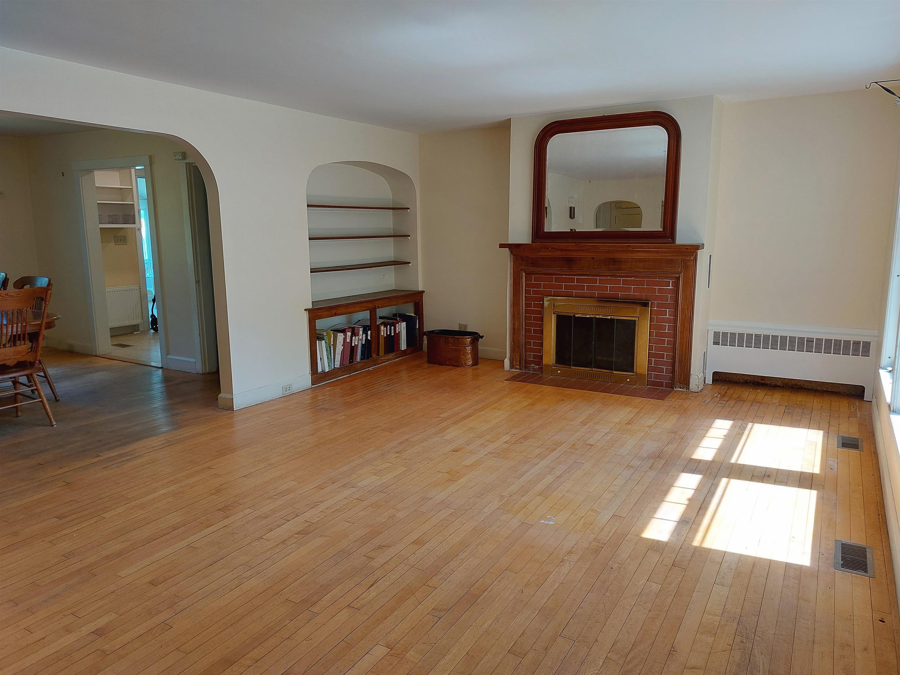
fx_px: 624
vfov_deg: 56.8
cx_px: 450
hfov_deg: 71.6
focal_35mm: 24
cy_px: 338
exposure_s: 1/60
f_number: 1.8
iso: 64
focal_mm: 5.23
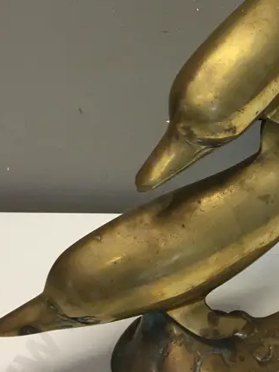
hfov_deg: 20.8
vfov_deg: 27.4
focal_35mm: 69
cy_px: 56
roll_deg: -0.8
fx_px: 741
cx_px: 259
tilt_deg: -22.1
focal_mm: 4.15
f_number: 2.2
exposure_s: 1/33
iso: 40
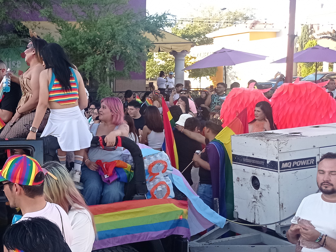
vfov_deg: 24.8
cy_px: 137
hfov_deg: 30.6
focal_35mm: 59
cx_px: 8
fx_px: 572
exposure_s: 1/461
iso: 103
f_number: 1.79
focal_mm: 4.7
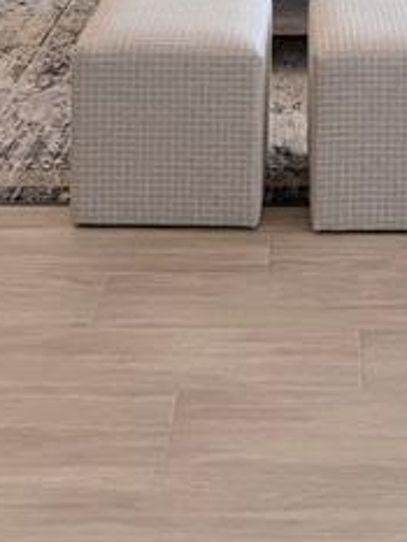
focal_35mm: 79
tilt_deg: -3.0
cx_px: 321
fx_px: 1237
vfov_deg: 20.5
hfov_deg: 18.5
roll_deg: -0.3
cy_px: -305
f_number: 1.78
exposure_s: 1/174
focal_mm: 6.76
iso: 80
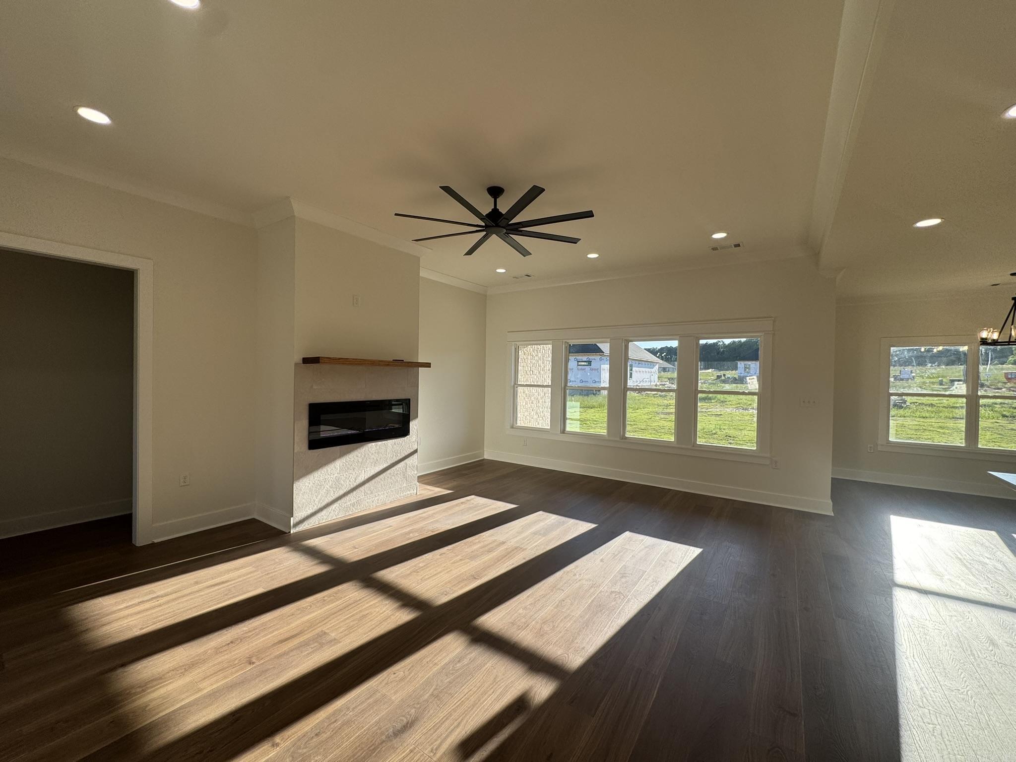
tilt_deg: -0.4
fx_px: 411
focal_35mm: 14
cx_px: 508
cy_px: 381
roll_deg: -0.7
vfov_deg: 85.7
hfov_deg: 102.1
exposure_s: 1/399
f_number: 2.2
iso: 40
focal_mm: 2.22
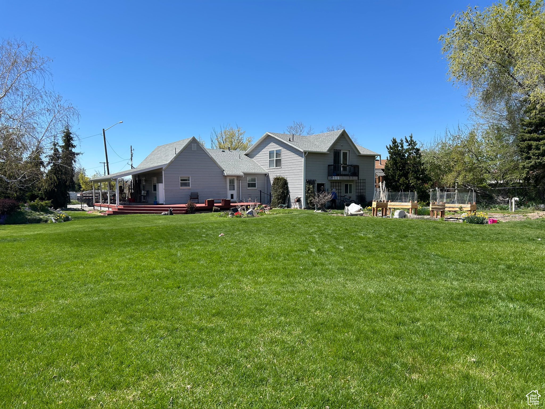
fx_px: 409
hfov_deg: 67.3
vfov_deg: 53.1
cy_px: 204
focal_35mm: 26
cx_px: 272
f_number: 1.5
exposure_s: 1/3831
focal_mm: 5.7
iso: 50
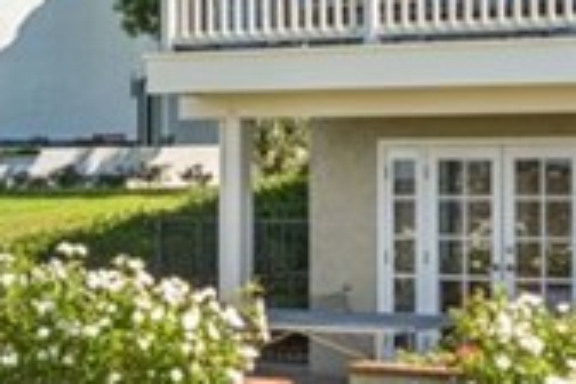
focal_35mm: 128
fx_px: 2048
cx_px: 329
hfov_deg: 16.0
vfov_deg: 10.7
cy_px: 187
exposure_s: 1/40
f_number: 13
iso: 64
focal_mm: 21
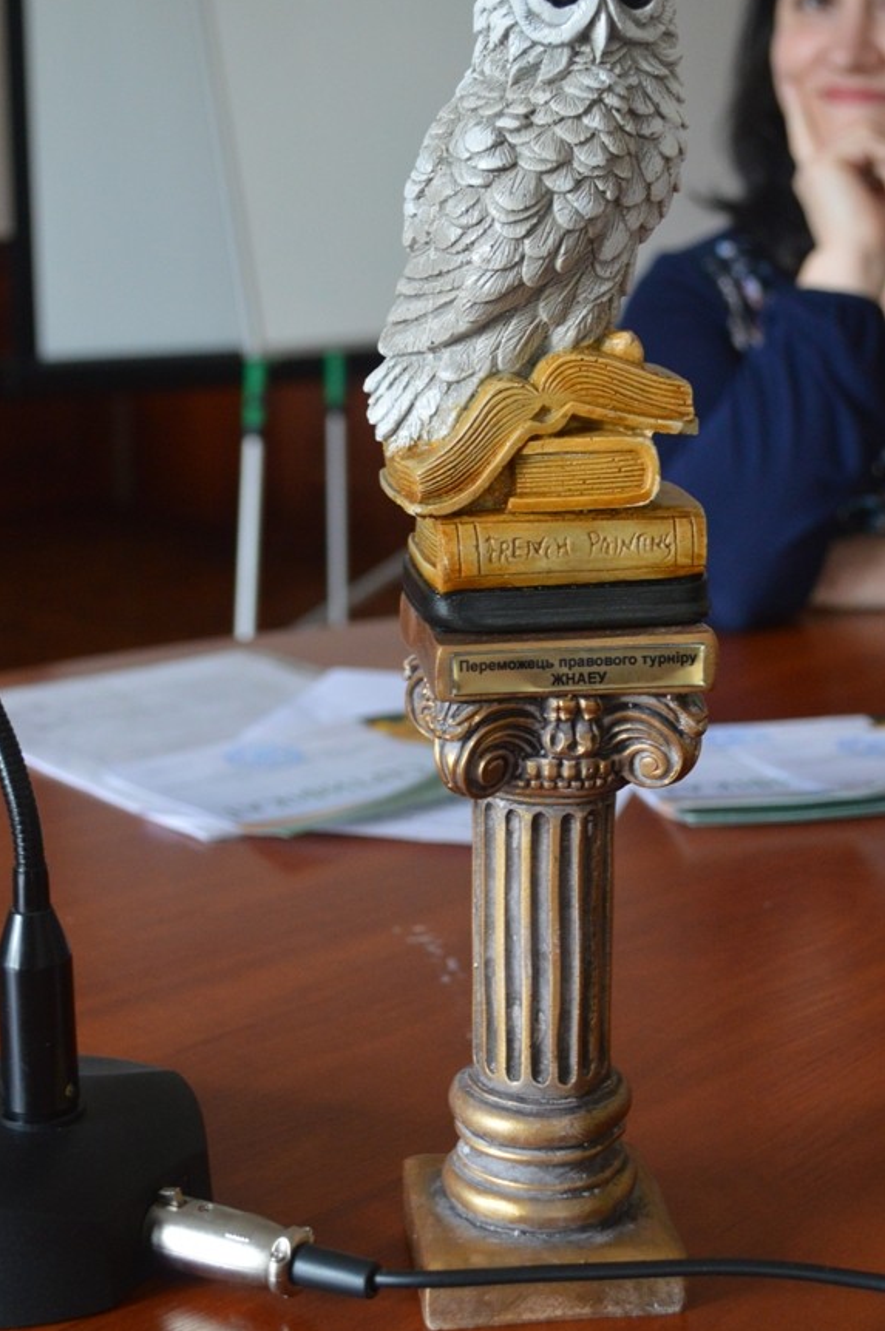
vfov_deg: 35.0
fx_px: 2106
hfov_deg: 23.7
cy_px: 582
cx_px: 498
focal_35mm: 57
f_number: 4.8
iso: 1400
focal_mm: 32
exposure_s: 1/60
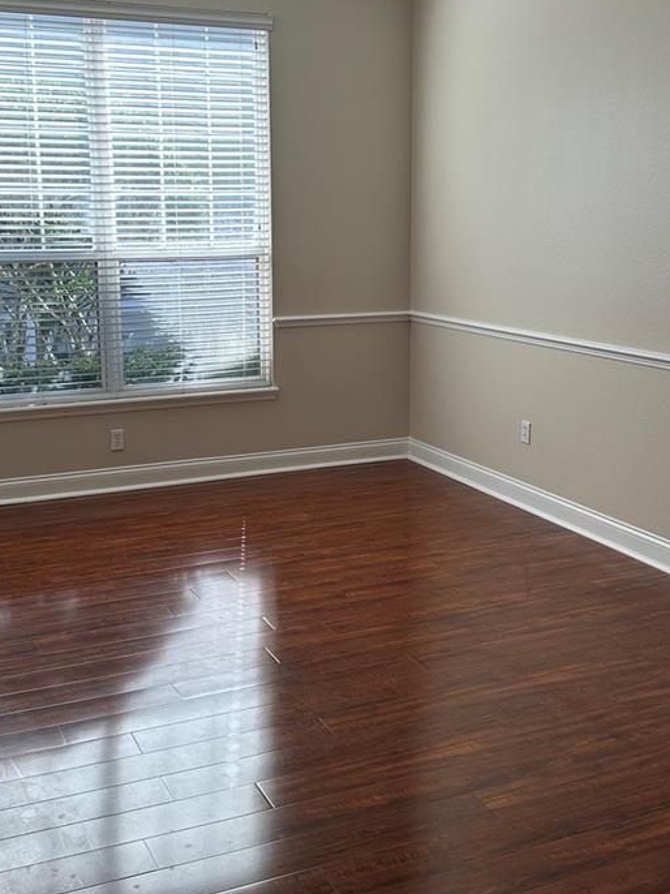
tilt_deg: -8.8
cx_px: 327
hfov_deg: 34.3
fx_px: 1085
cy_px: 370
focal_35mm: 42
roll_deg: +0.2
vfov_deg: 44.6
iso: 80
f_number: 1.78
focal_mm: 6.86
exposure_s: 1/288
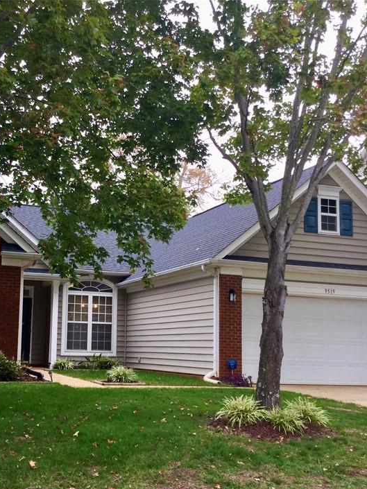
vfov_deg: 42.0
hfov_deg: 31.7
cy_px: 266
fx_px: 636
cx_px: 101
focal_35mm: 45
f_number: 2.4
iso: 32
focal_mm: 3.3
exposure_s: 1/120
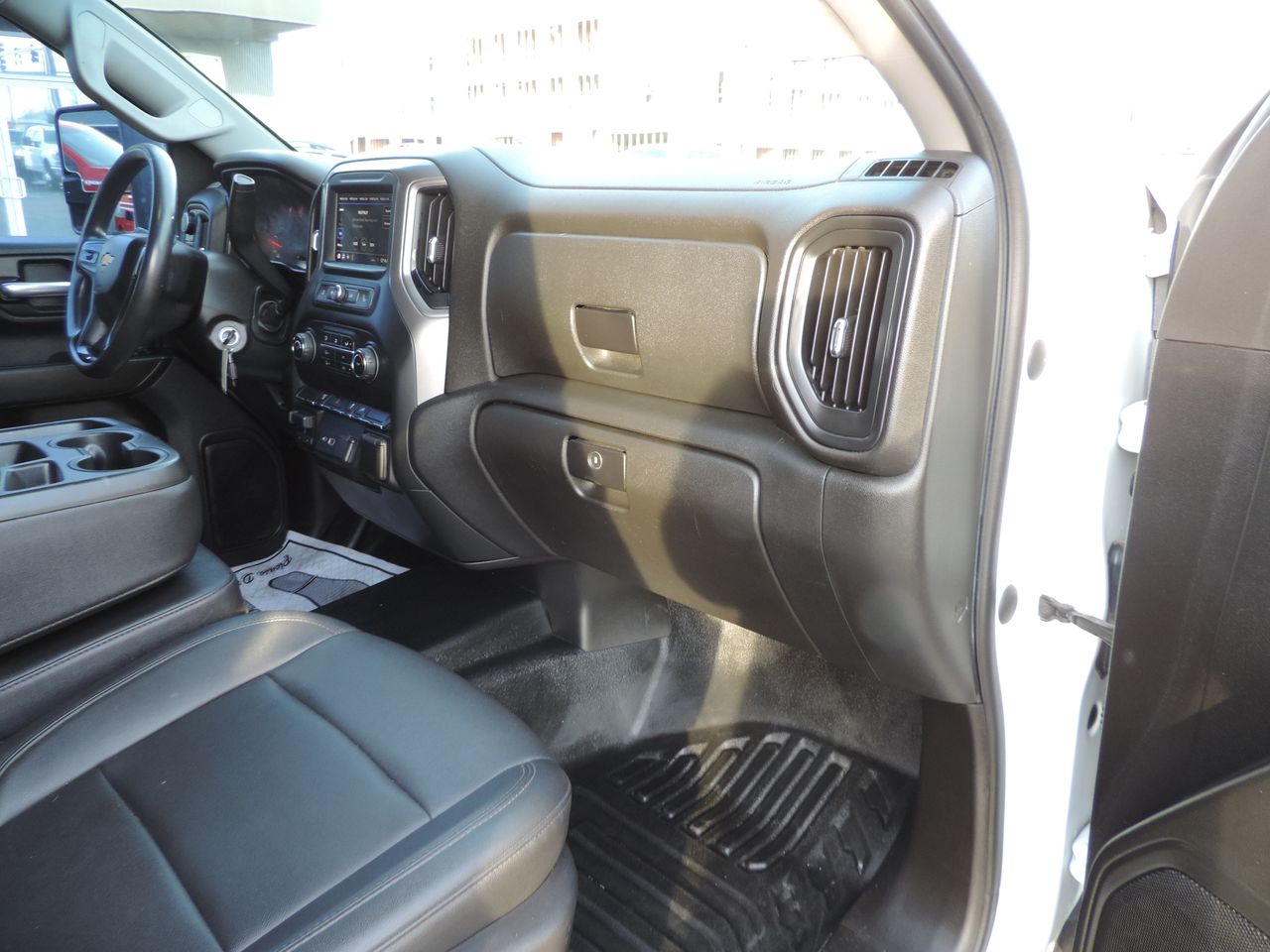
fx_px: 881
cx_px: 635
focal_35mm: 24
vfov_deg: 56.8
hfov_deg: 71.6
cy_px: 476
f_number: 3
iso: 180
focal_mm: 4.3
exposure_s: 1/30
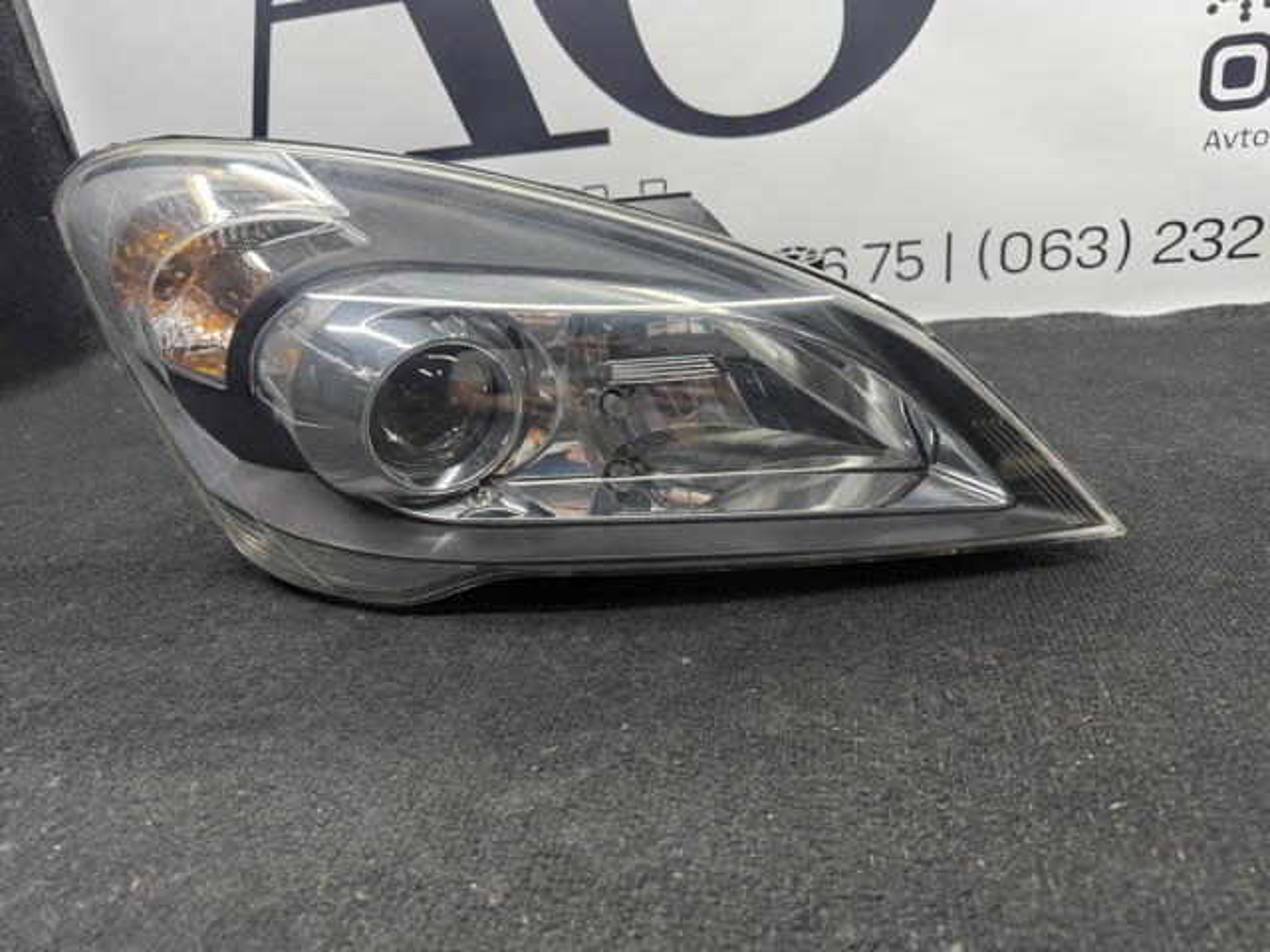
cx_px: 635
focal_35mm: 24
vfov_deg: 56.8
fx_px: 881
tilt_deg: -18.9
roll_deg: +6.7
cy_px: 476
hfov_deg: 71.6
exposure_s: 1/121
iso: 125
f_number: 1.78
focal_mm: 6.76
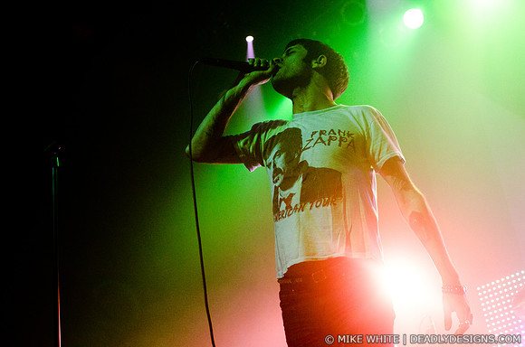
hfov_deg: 37.9
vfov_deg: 25.6
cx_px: 262
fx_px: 764
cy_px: 174
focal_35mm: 52
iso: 3200
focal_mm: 35
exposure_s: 1/640
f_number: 2.8
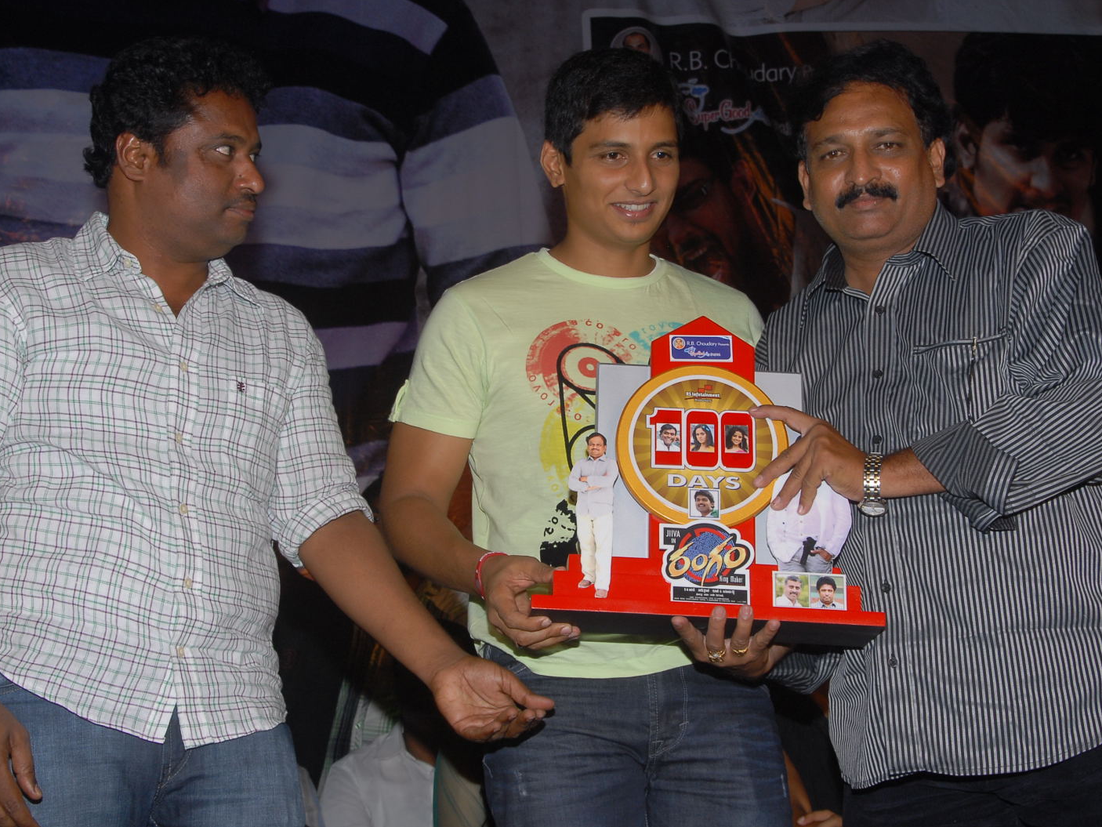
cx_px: 519
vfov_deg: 25.4
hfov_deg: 33.5
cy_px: 407
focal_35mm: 58
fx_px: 1832
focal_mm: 35
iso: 320
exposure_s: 1/125
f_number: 9
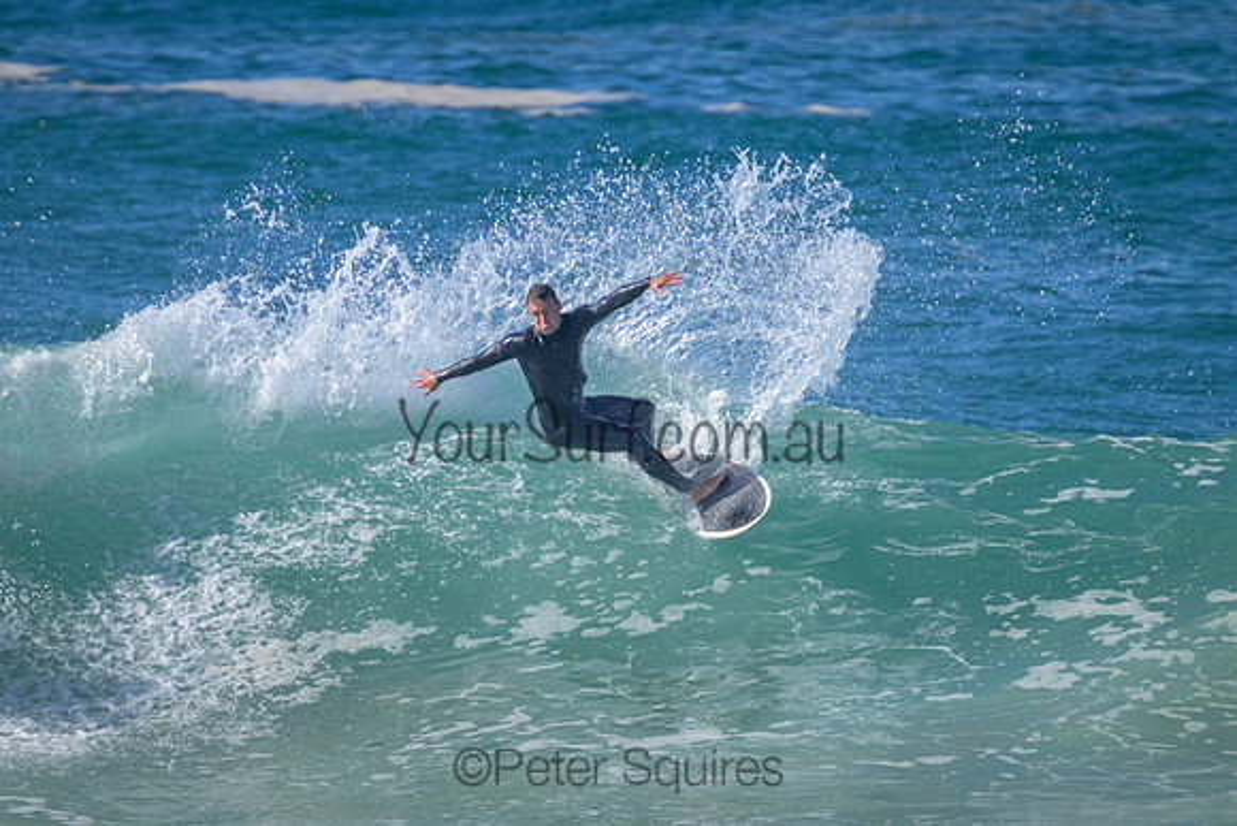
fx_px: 27494
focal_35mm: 800
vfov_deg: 1.7
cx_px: 618
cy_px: 413
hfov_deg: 2.6
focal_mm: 800
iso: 1250
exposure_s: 1/2000
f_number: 11
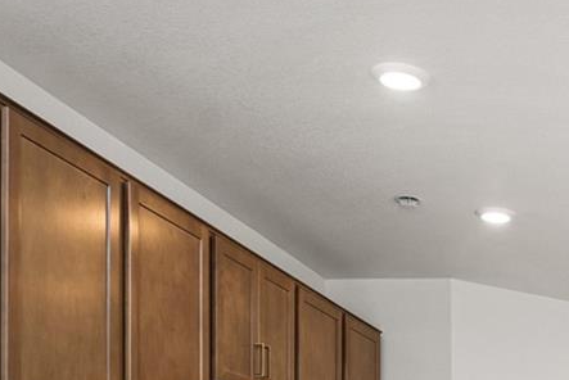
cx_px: 723
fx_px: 1028
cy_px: 546
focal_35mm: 65
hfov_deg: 26.6
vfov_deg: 18.8
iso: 200
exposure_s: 1/6
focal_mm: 18
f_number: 8
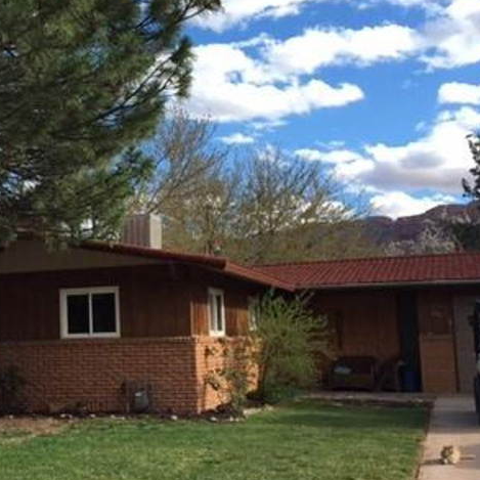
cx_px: 83
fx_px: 879
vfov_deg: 30.6
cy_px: 241
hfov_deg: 29.7
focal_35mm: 56
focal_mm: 4.15
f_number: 2.2
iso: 25
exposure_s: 1/732
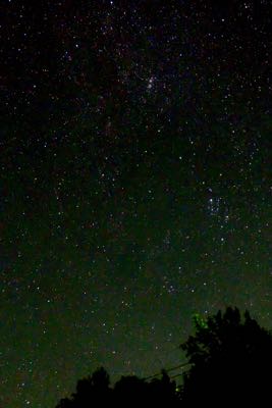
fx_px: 408
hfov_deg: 36.9
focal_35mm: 36
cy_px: 204
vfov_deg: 53.1
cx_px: 136
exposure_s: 20
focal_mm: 24.3
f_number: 4.2
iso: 12800
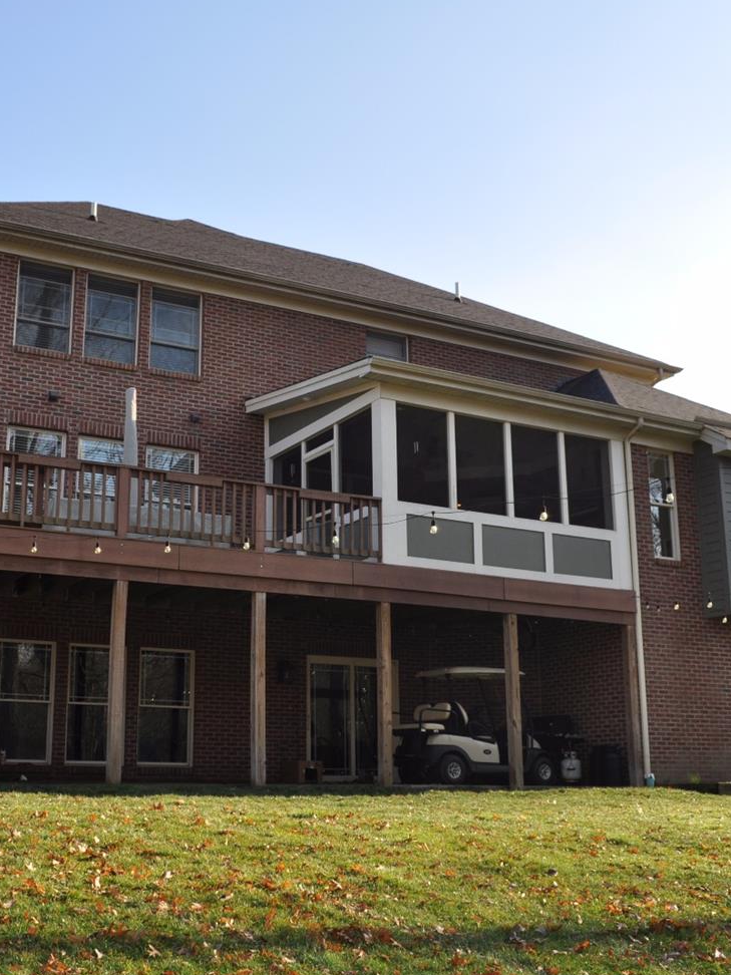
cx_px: 251
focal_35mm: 40
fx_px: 1126
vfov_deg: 46.8
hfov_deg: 35.6
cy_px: 491
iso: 200
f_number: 9
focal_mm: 18
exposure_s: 1/200
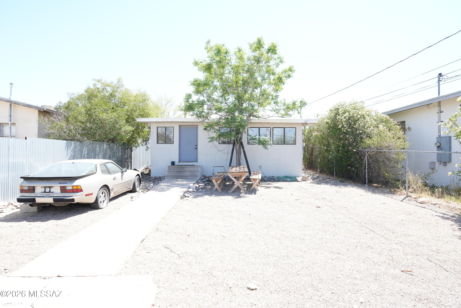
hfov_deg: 82.6
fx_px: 262
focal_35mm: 20
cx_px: 230
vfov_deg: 60.7
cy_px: 154
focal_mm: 20.5
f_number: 9
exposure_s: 1/40
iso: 100
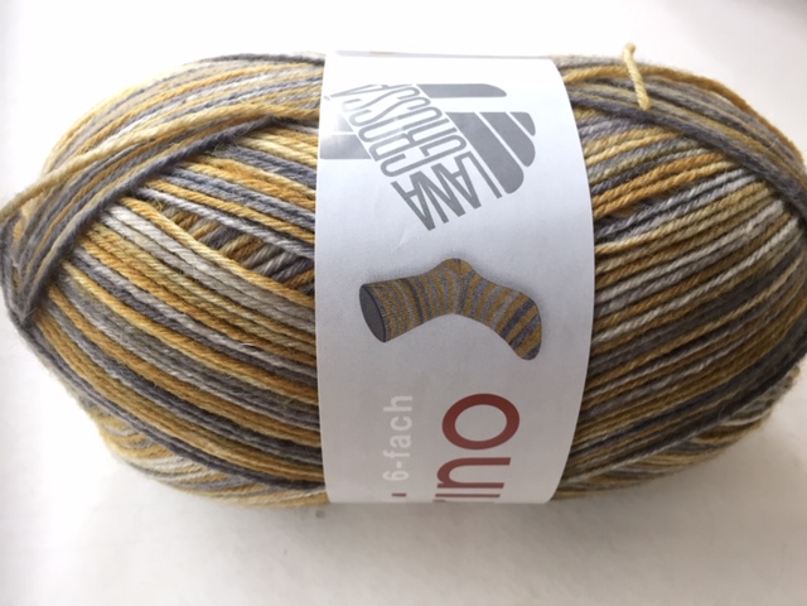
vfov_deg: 48.2
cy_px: 303
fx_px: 676
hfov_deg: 61.7
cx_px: 404
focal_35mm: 29
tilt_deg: -58.7
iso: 40
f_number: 2.2
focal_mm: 4.15
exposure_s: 1/33
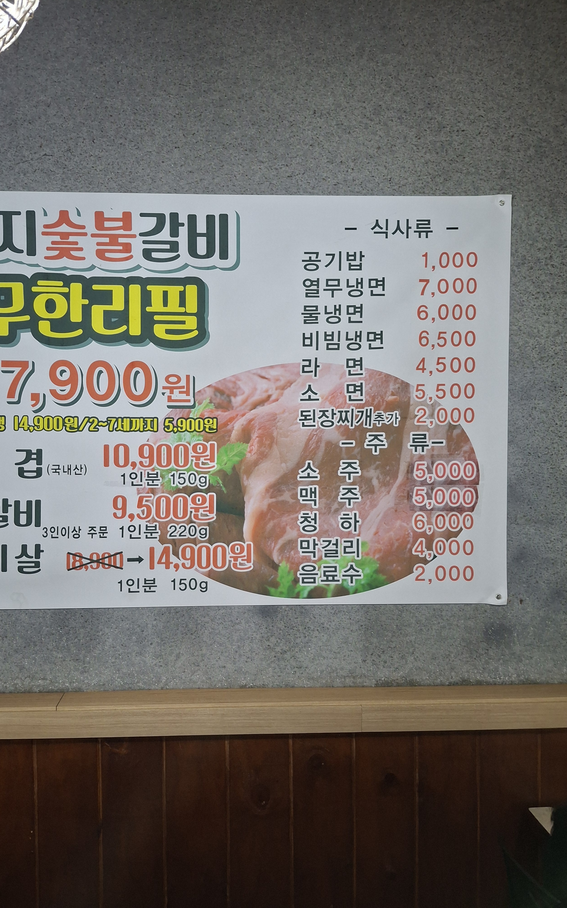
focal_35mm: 27
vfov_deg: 68.4
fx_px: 667
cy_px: 457
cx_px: 239
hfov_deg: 45.9
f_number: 1.8
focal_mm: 4.69
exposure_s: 1/60
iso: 200
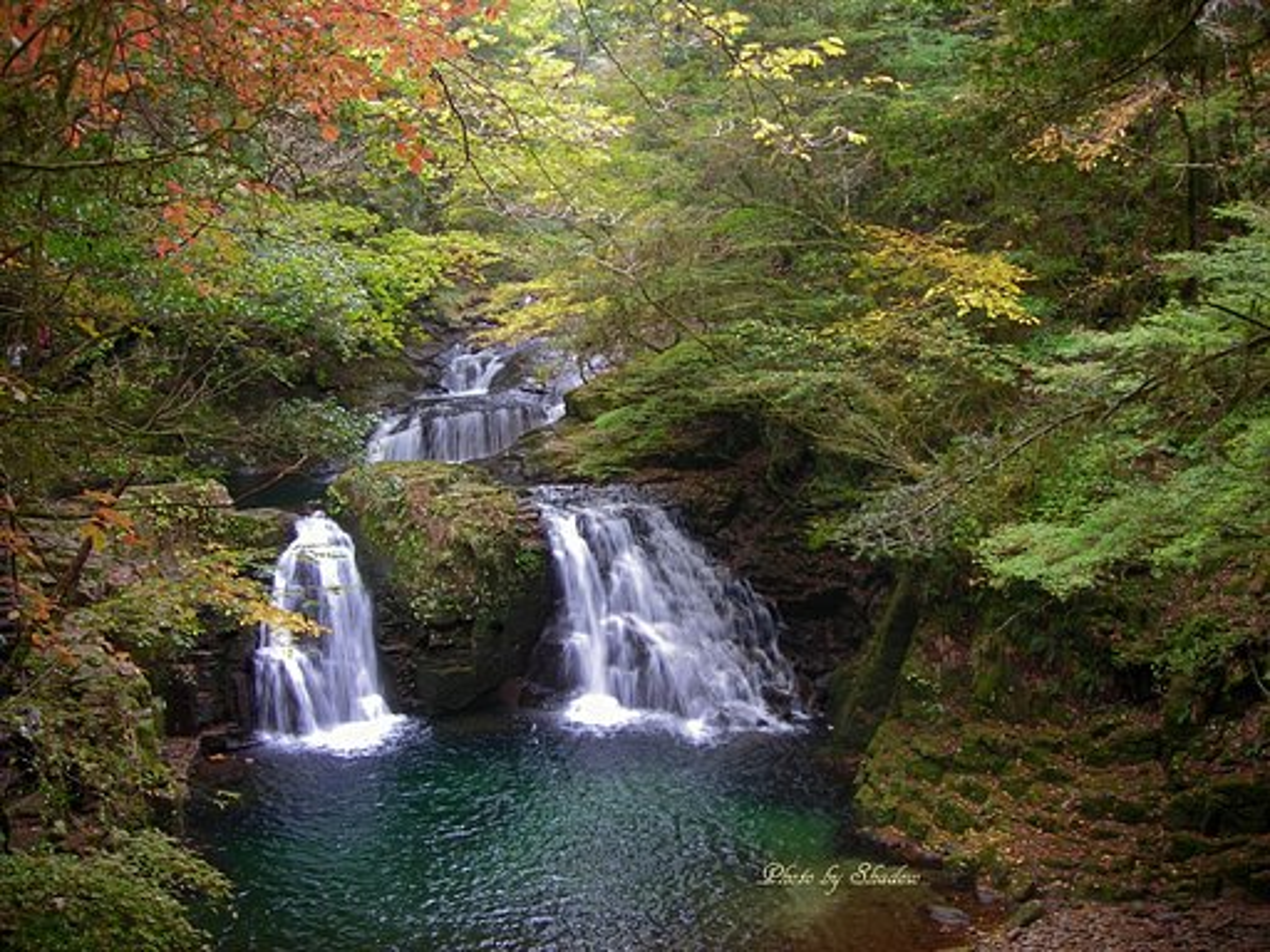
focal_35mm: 38
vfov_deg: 37.7
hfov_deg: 49.0
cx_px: 635
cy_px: 476
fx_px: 1394
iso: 50
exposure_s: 1/10.7
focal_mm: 6.3
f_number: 3.2
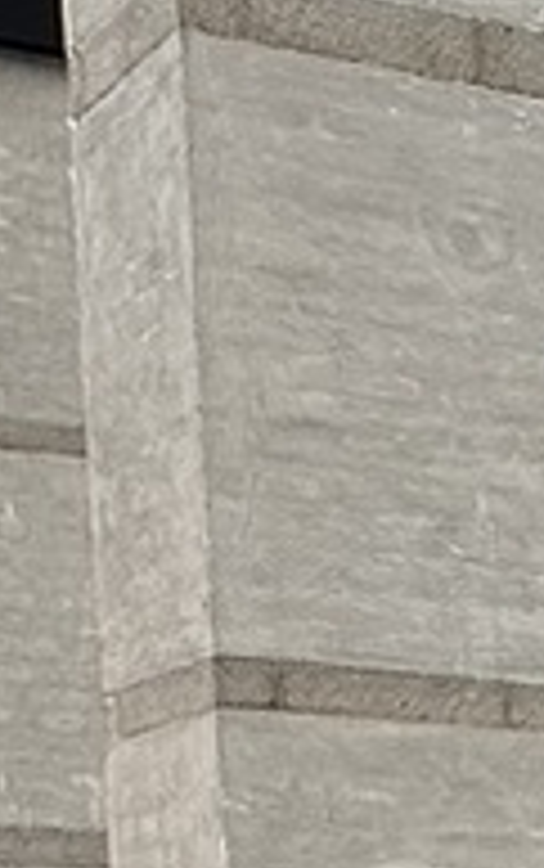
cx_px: 1695
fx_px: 3195
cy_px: 1475
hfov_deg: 8.1
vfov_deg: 14.0
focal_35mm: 135
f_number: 1.78
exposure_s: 1/97
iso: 250
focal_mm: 6.86
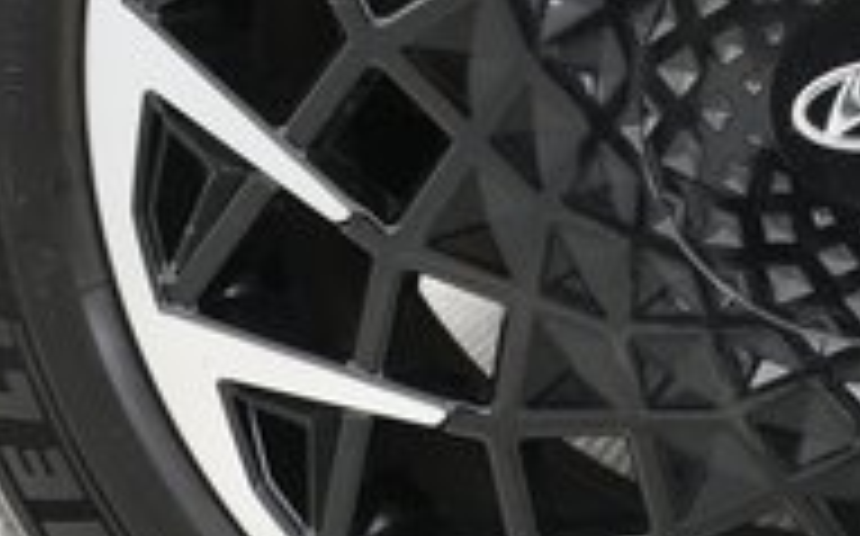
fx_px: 1920
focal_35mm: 82
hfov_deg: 23.6
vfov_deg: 15.7
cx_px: 959
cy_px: 81
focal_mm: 24
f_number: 4.5
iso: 4000
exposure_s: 1/60
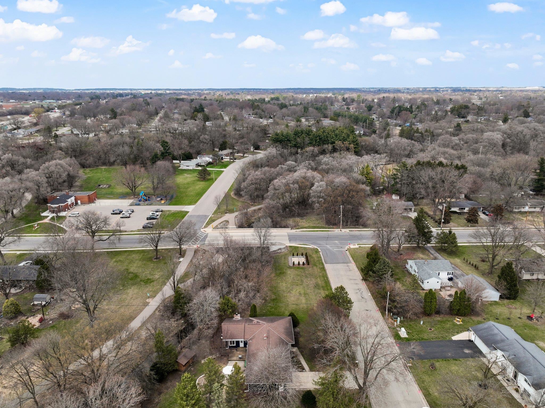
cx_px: 272
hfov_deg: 71.6
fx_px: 378
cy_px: 204
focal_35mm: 24
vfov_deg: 56.8
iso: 140
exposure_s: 1/50
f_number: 2.8
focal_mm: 12.29
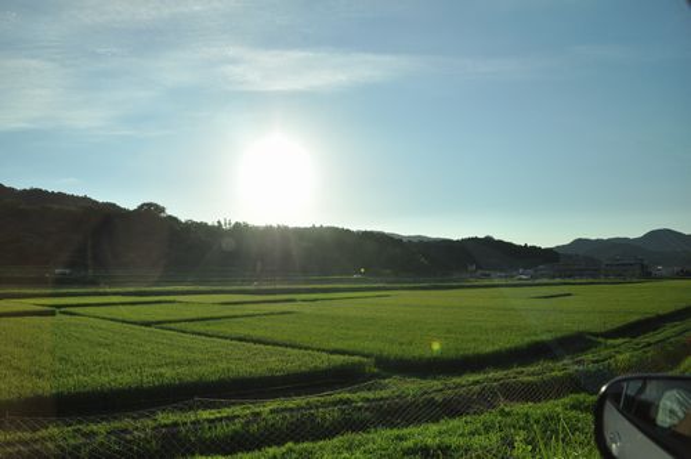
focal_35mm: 27
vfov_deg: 47.8
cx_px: 346
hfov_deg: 67.4
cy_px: 230
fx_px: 518
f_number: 5.6
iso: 400
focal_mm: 18
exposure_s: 1/4000
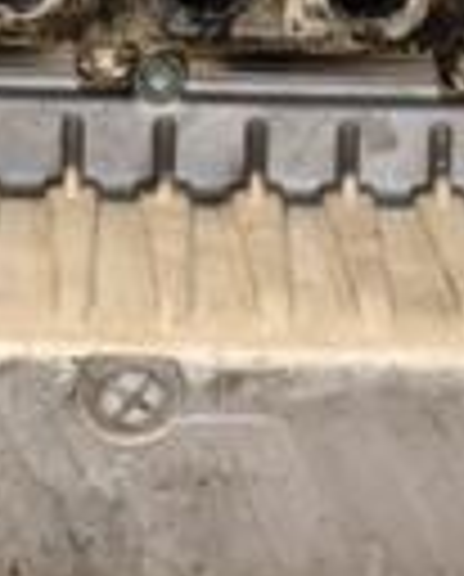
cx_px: 90
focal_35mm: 250
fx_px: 4276
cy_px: 558
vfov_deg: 7.7
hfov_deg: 6.2
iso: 800
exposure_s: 1/125
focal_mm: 38
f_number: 5
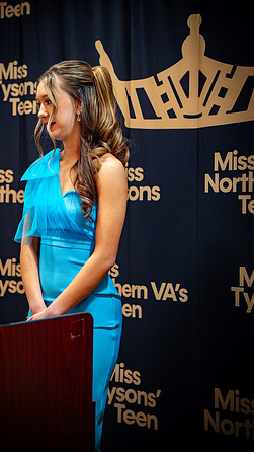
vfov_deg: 28.6
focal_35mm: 74
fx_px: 886
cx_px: 103
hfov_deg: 16.3
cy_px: 225
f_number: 2.8
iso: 1600
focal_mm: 70
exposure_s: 1/125
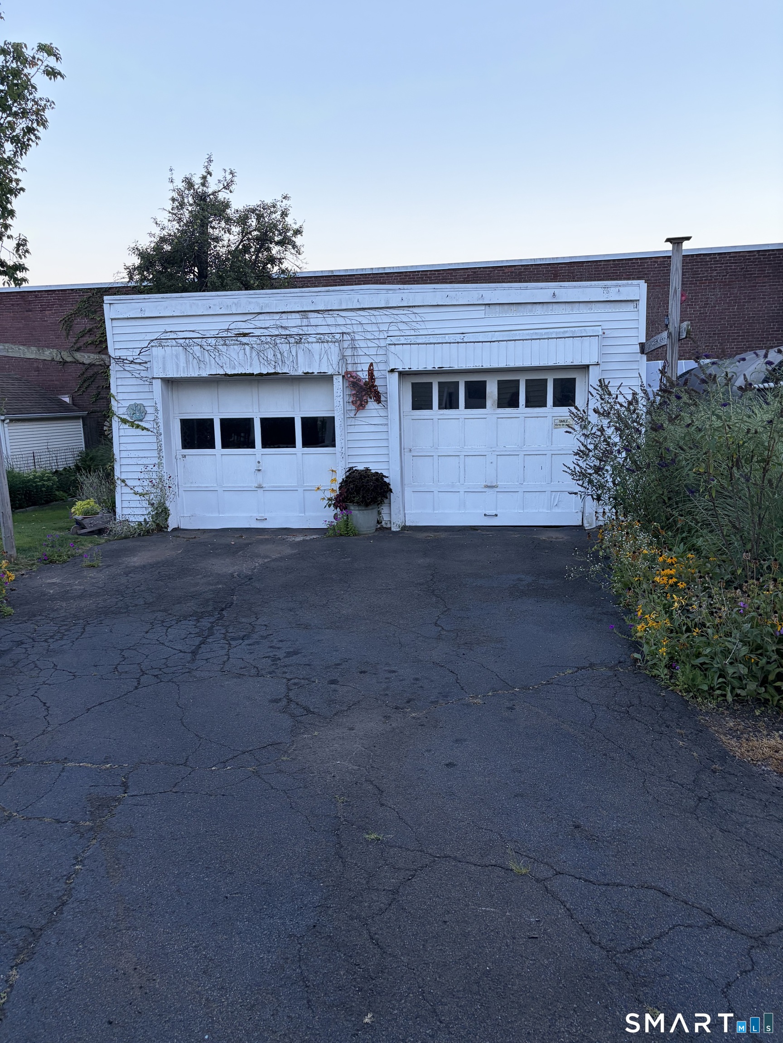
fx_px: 784
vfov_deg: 67.3
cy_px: 522
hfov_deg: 53.1
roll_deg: +0.5
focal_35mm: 26
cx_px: 392
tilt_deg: -8.4
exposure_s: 1/121
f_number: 1.6
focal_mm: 5.96
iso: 125
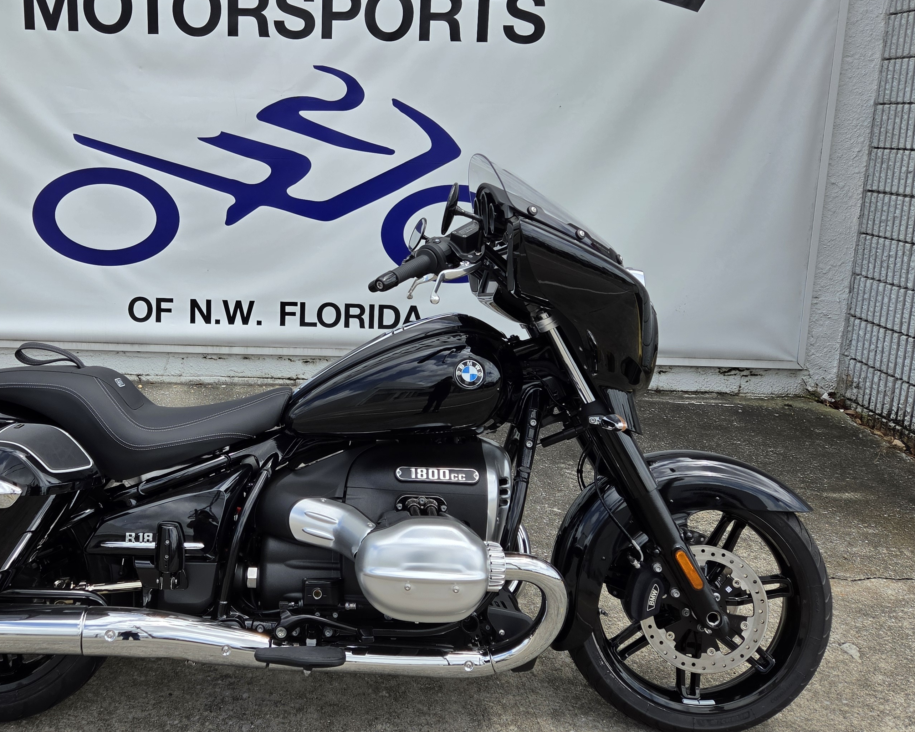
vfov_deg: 42.0
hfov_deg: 50.7
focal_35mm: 35
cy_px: 296
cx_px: 315
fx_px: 948
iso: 80
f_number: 1.8
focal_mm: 5.4
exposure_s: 1/3067
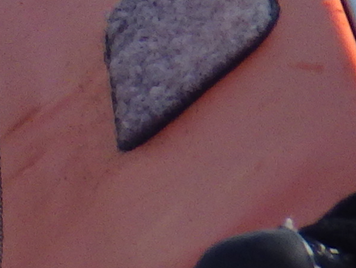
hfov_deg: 5.5
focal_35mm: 325
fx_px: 3344
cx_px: -902
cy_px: -472
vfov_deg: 4.4
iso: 125
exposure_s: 1/500
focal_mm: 7.5
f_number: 5
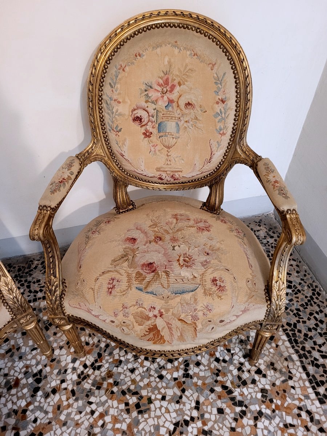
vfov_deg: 67.3
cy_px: 218
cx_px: 164
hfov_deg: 53.1
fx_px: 327
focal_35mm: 26
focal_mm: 5.4
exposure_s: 1/25
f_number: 1.8
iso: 800
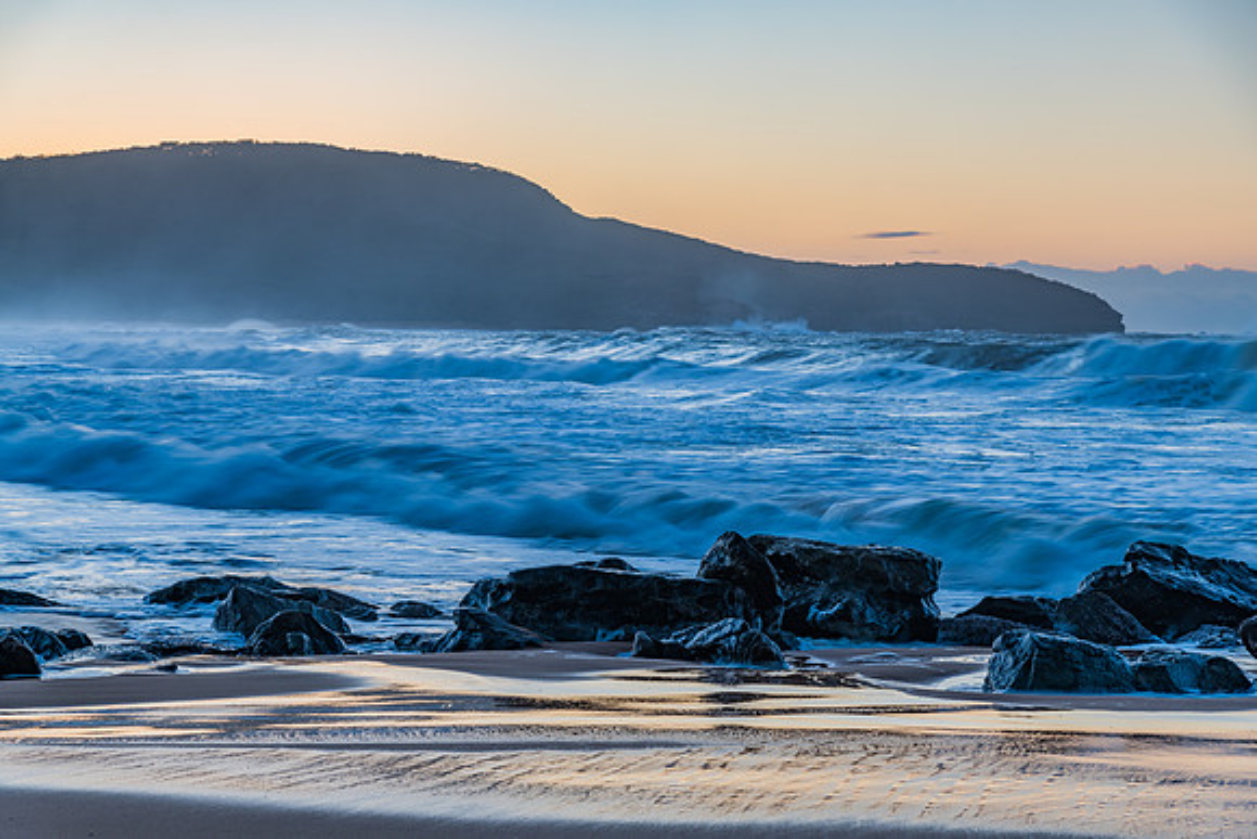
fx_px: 2864
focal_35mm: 82
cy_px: 420
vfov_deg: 16.7
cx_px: 628
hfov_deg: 24.8
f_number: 9
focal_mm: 82
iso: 31
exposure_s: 1/10
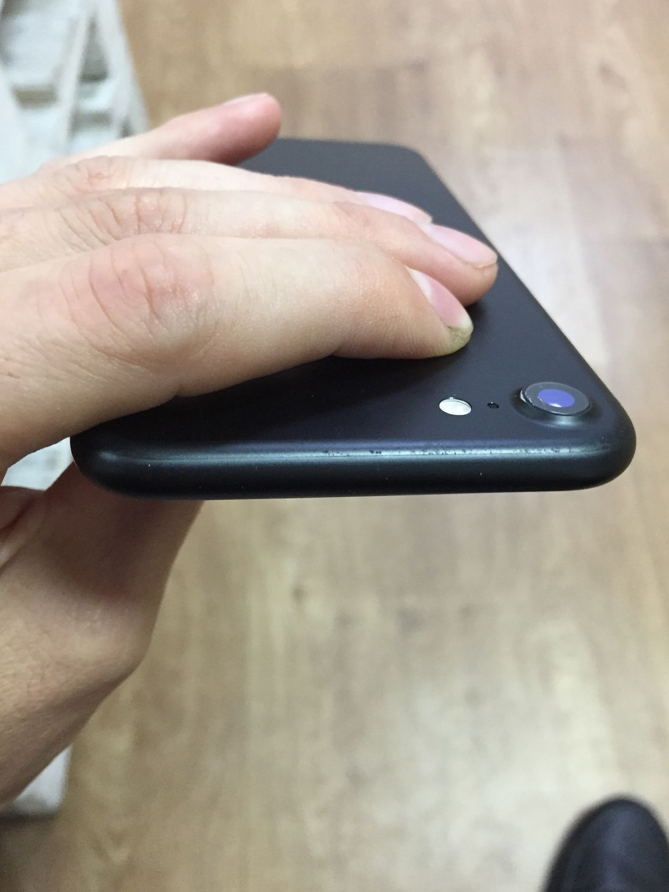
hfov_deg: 45.4
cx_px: 350
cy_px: 434
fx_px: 799
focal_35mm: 31
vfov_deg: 58.3
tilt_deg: -60.3
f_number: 2.2
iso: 250
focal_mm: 4.15
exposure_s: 1/33
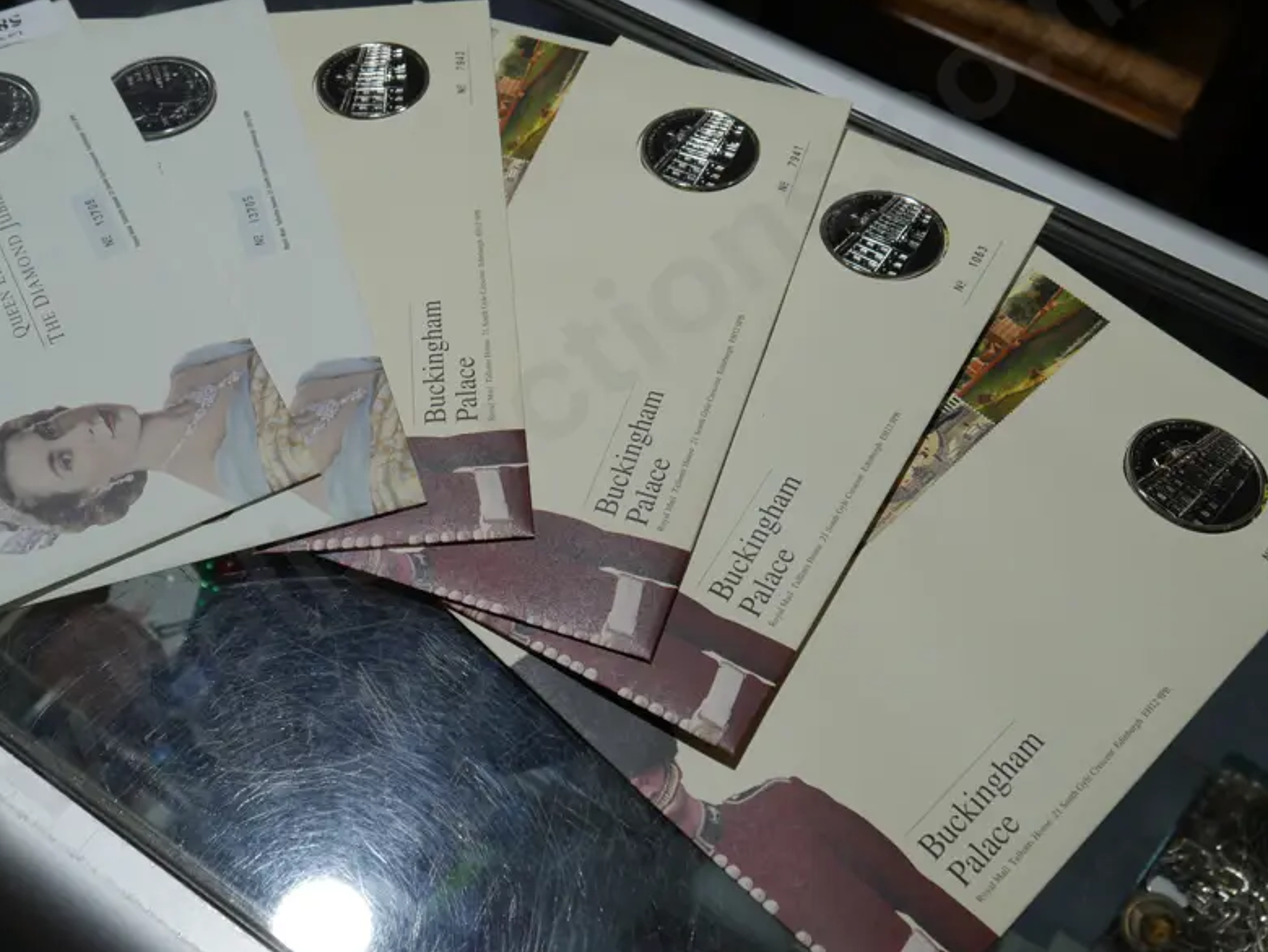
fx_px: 1539
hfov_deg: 44.5
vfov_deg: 34.4
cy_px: 441
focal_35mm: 42
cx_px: 494
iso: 200
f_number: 5
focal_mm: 16
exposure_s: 1/125
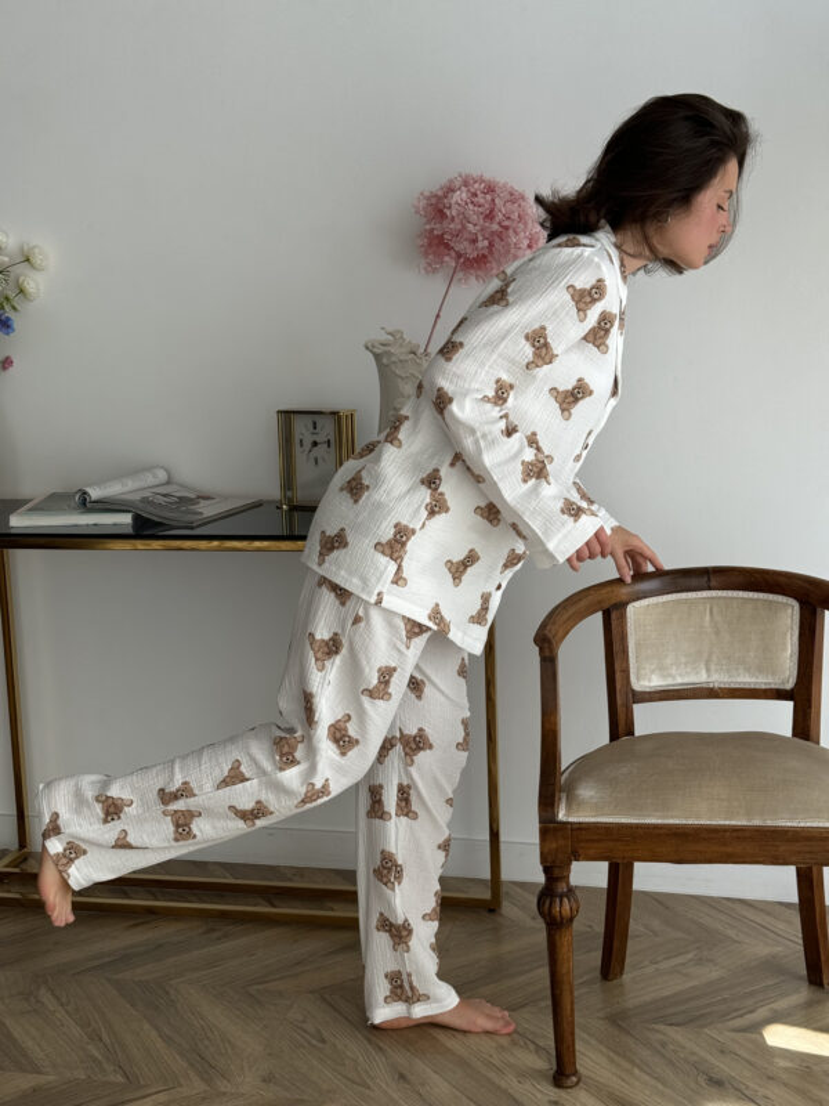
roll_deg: +2.8
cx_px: 414
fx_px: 1533
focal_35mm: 48
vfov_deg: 39.7
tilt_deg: -8.6
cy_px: 553
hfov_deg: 30.3
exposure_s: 1/664
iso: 64
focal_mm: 6.76
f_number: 1.78
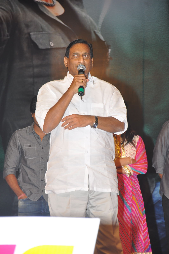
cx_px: 84
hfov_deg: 8.7
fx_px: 1112
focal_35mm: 158
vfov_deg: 13.1
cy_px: 127
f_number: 6.3
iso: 320
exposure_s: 1/125
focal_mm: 105
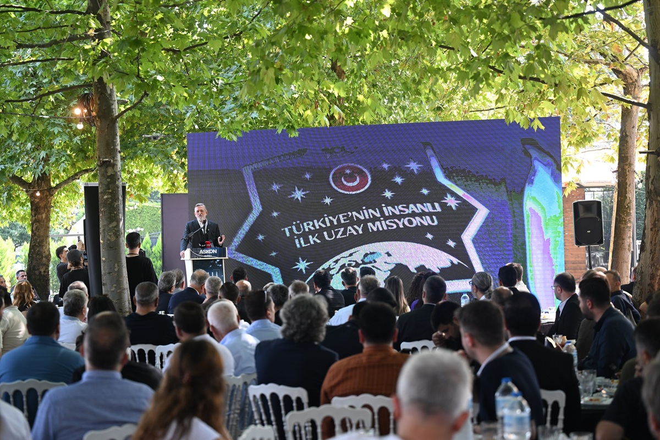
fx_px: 1283
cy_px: 220
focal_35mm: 70
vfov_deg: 19.4
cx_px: 330
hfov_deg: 28.9
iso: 320
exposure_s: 1/200
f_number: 3.2
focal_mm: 70
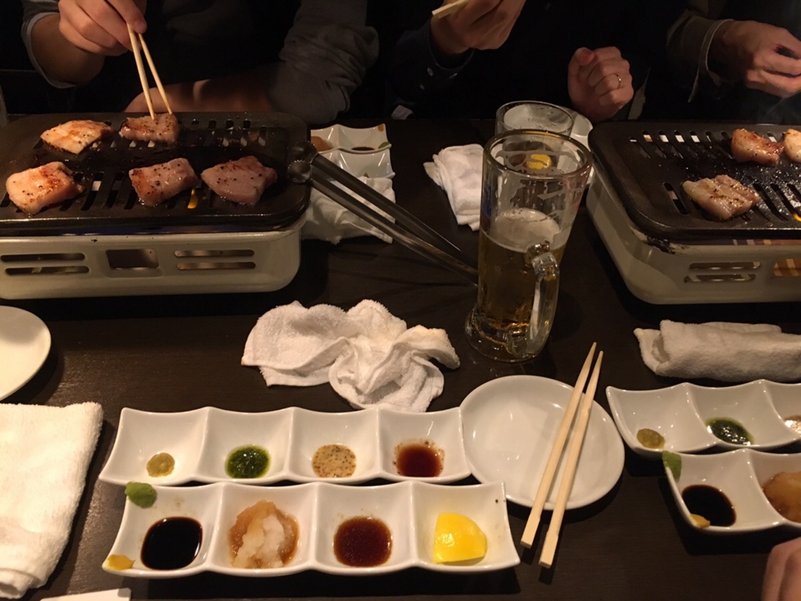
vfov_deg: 48.2
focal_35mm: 29
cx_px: 400
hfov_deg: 61.7
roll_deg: -2.3
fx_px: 671
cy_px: 300
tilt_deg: -39.3
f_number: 2.2
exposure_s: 1/30
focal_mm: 4.15
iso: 160
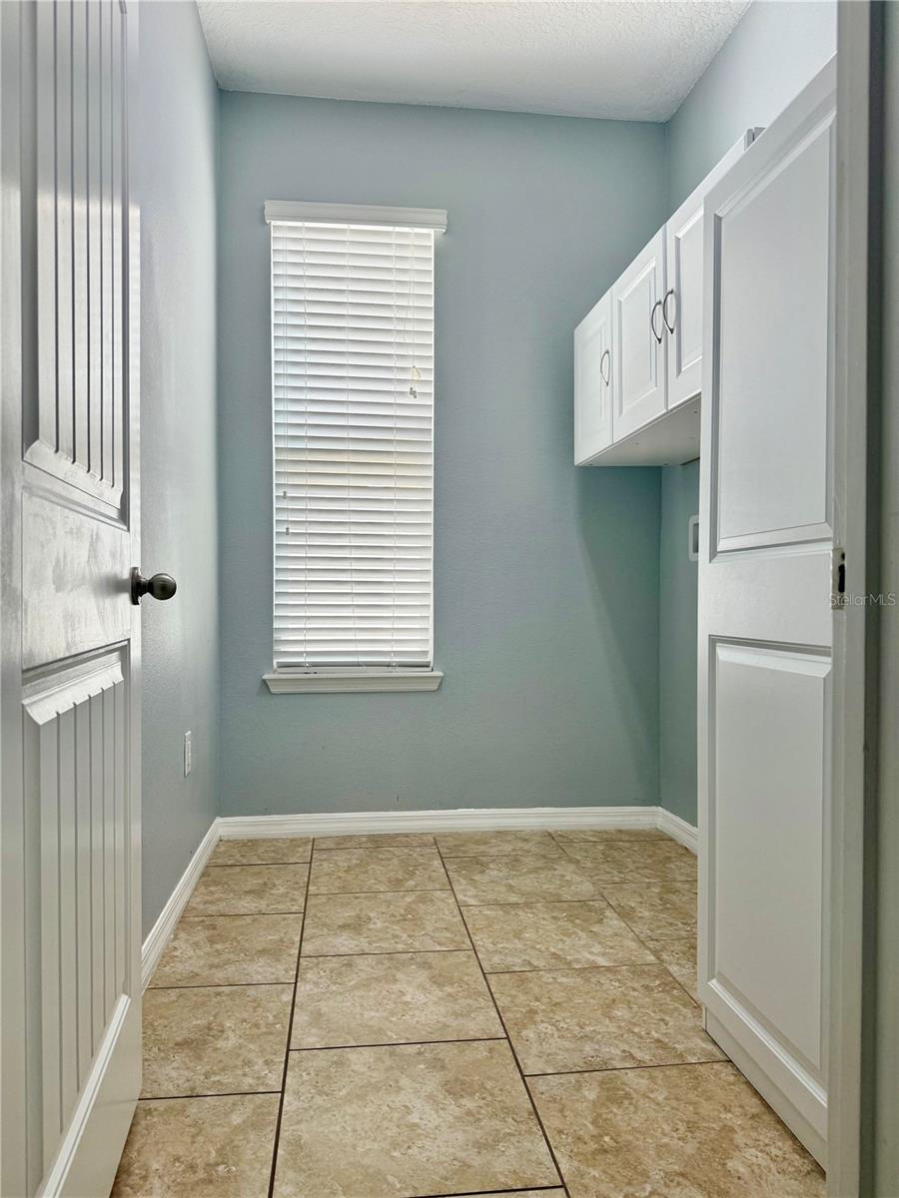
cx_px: 450
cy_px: 599
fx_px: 831
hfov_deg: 56.8
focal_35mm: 24
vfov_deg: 71.6
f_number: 1.78
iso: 80
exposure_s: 1/172
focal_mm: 6.76
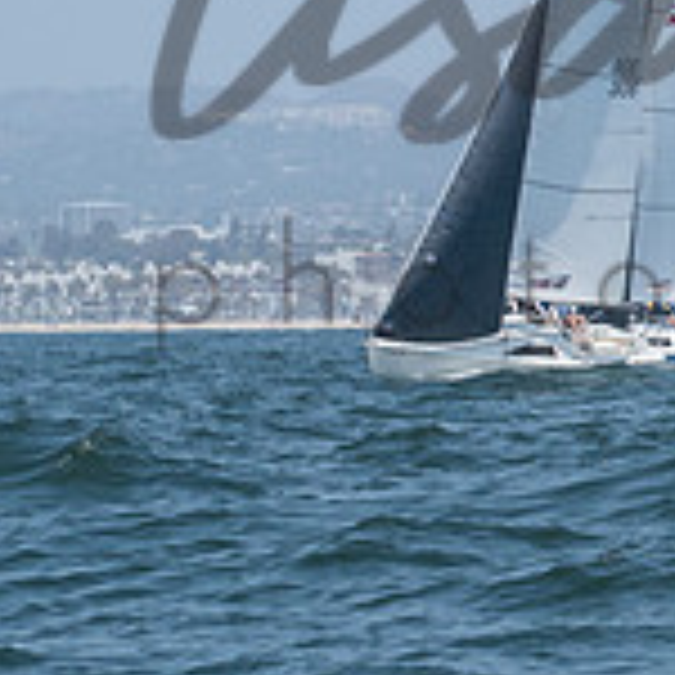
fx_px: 9332
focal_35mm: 423
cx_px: 1171
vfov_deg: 4.1
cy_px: 163
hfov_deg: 4.1
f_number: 8
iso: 400
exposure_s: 1/1600
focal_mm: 72
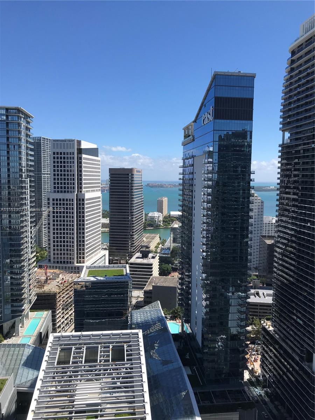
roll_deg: -1.0
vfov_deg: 63.4
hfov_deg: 49.7
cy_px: 210
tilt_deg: -4.5
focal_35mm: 28
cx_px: 158
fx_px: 340
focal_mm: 3.99
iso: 20
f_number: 1.8
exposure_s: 1/2519
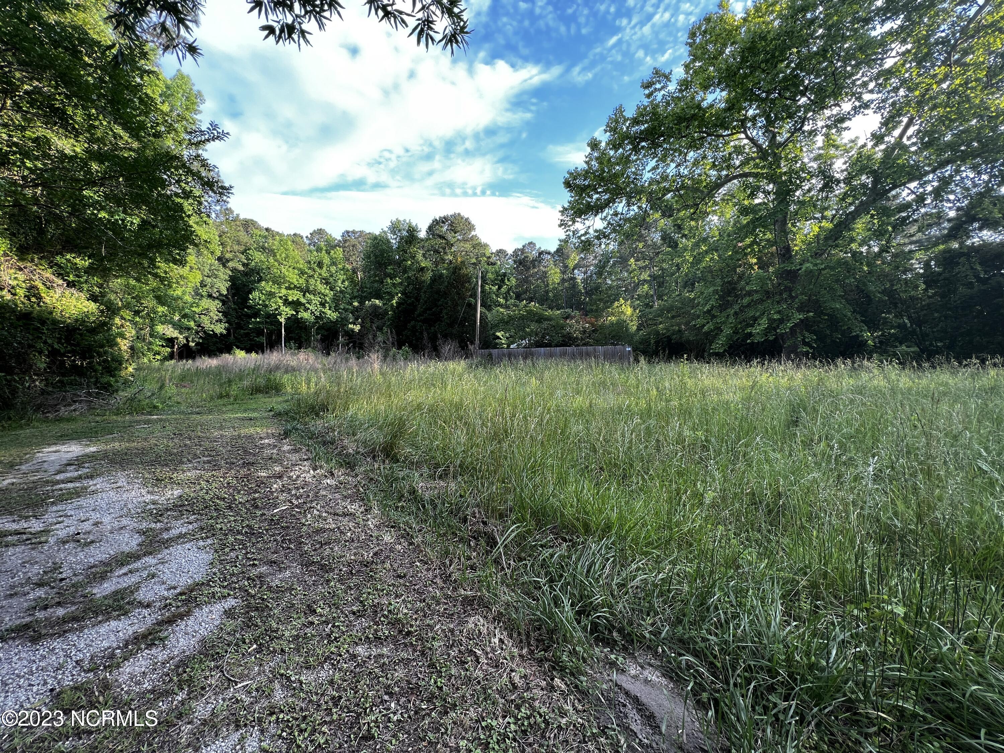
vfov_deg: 89.9
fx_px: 377
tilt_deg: -3.8
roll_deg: +0.9
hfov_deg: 106.2
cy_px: 376
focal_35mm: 13
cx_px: 502
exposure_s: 1/100
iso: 32
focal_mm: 1.57
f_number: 1.8
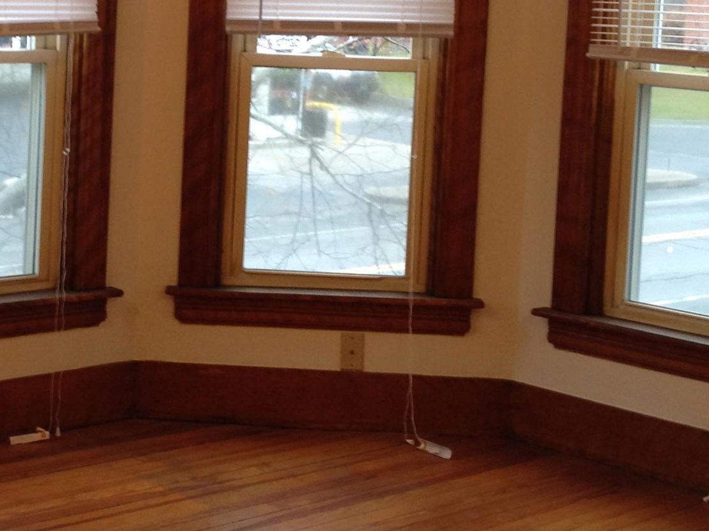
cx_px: 143
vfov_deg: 15.2
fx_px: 1987
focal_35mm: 97
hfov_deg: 20.0
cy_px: 120
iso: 64
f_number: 2.4
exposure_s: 1/20
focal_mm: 4.28
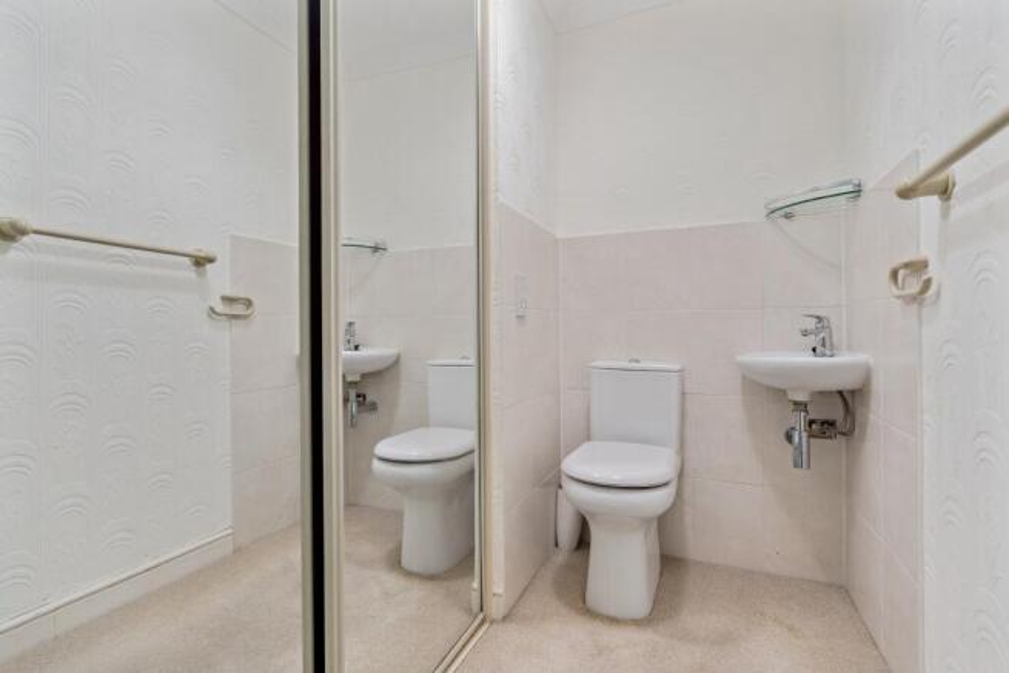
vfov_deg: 73.8
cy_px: 336
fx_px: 449
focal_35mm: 16
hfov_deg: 96.7
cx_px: 504
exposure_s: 1/8
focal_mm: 16
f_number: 5.6
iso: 640
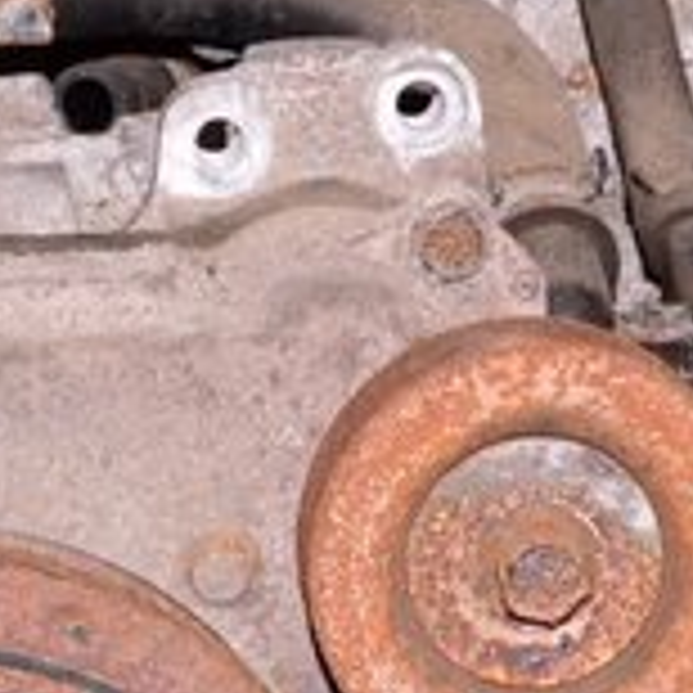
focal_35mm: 212
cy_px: 862
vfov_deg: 8.2
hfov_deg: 8.2
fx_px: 4798
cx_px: -94
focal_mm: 25
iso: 1600
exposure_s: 1/200
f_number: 8
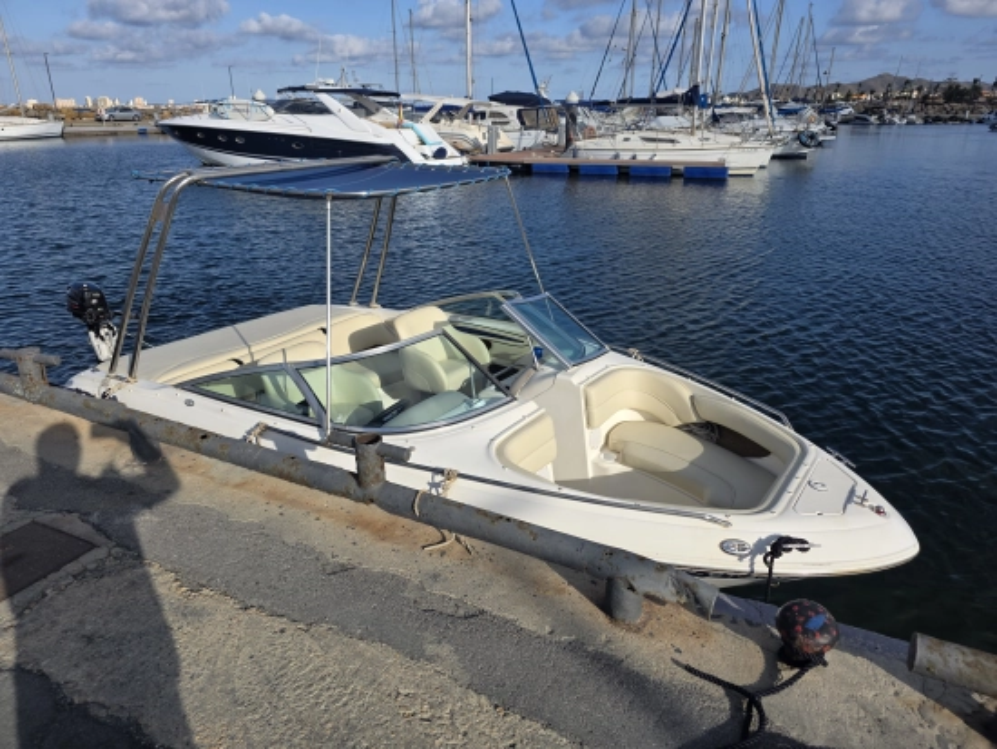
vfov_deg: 58.9
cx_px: 498
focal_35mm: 23
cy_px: 374
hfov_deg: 73.9
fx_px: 663
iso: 80
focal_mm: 6.3
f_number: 1.7
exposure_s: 1/6574
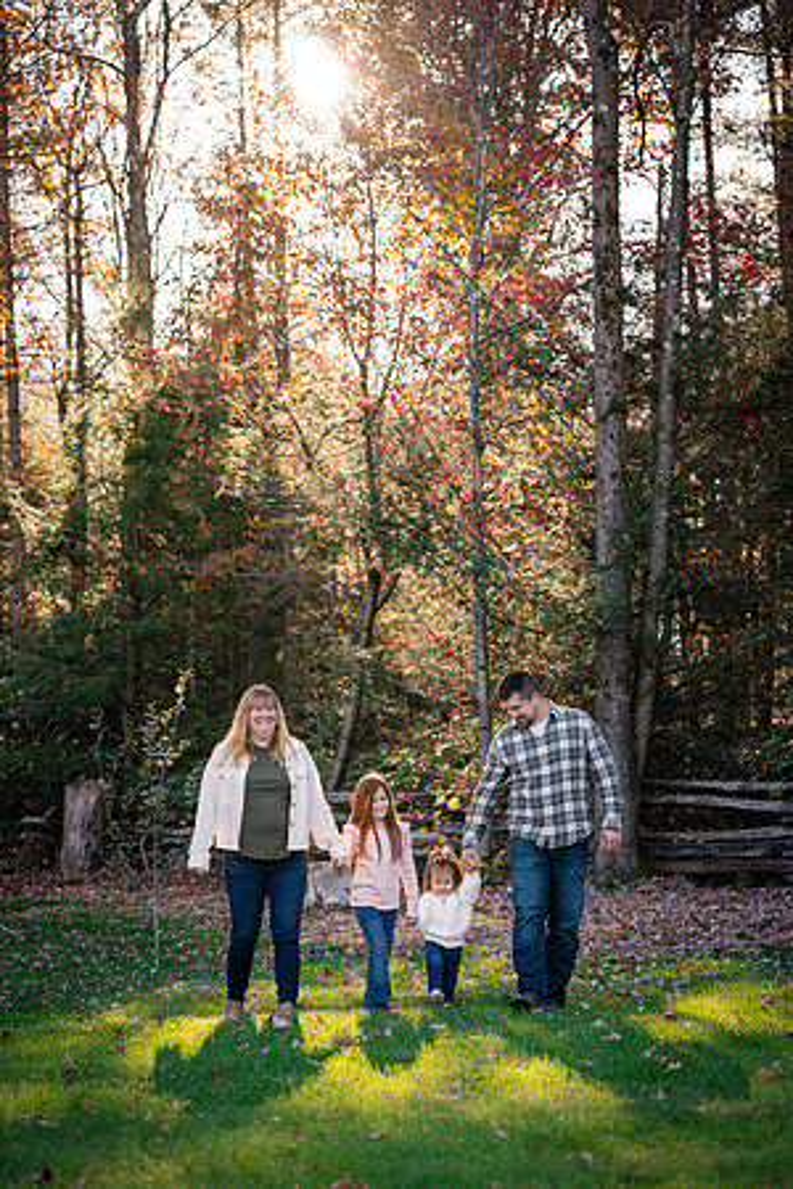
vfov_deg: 23.9
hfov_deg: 16.1
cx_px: 396
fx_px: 2808
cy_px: 594
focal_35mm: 85
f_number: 4
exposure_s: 1/250
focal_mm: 85
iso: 320
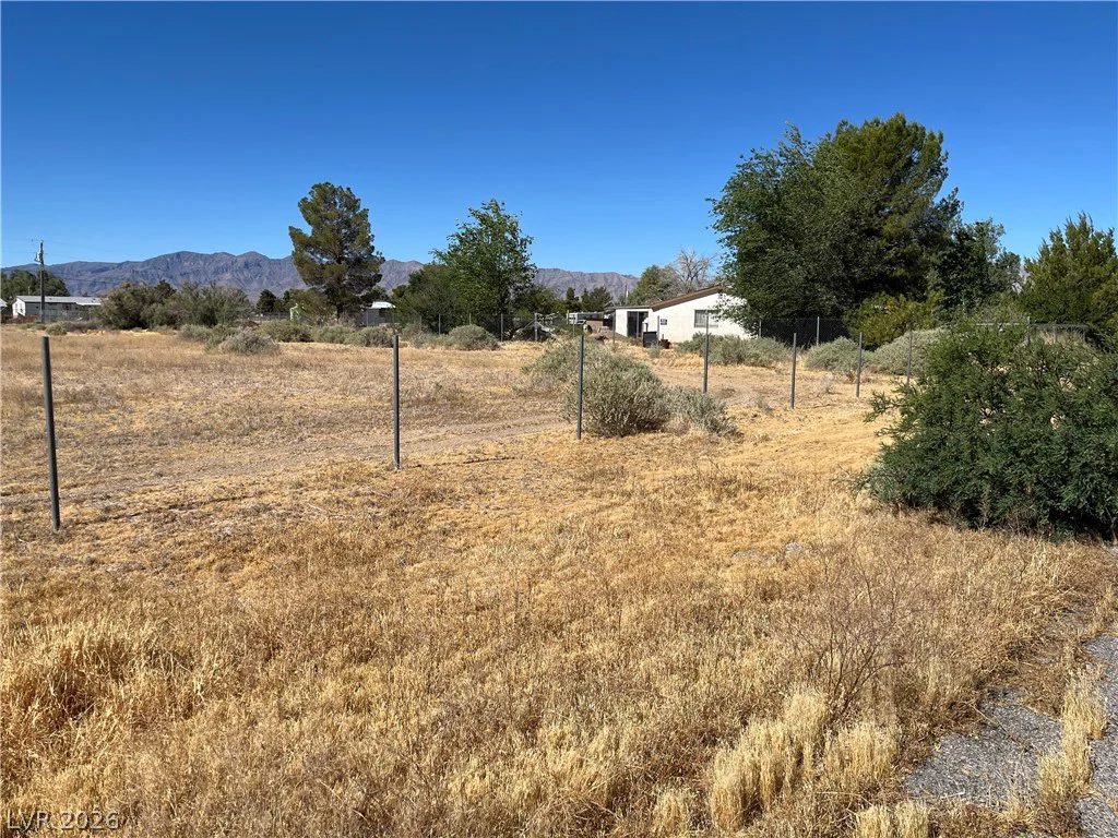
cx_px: 559
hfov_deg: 67.3
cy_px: 419
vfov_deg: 53.1
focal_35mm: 26
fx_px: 840
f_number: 1.6
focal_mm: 5.1
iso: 50
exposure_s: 1/5319
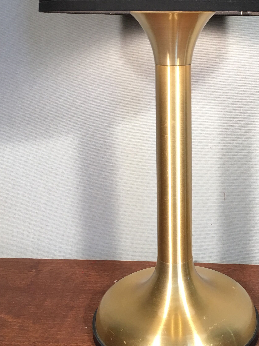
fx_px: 519
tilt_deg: -6.8
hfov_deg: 27.9
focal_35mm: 52
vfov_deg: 35.9
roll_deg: +1.6
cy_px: 82
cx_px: 172
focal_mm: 4.15
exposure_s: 1/33
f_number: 2.2
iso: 40
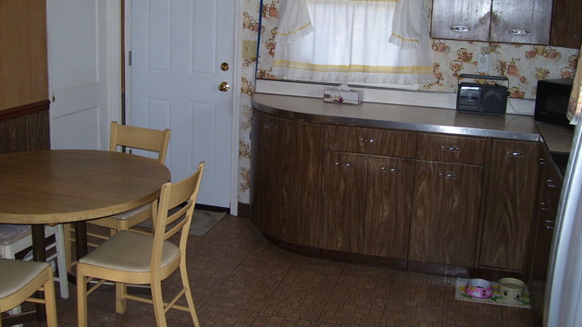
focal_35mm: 41
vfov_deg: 28.9
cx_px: 289
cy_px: 126
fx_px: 633
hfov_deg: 49.4
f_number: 2.7
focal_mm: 6
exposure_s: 1/60
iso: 80
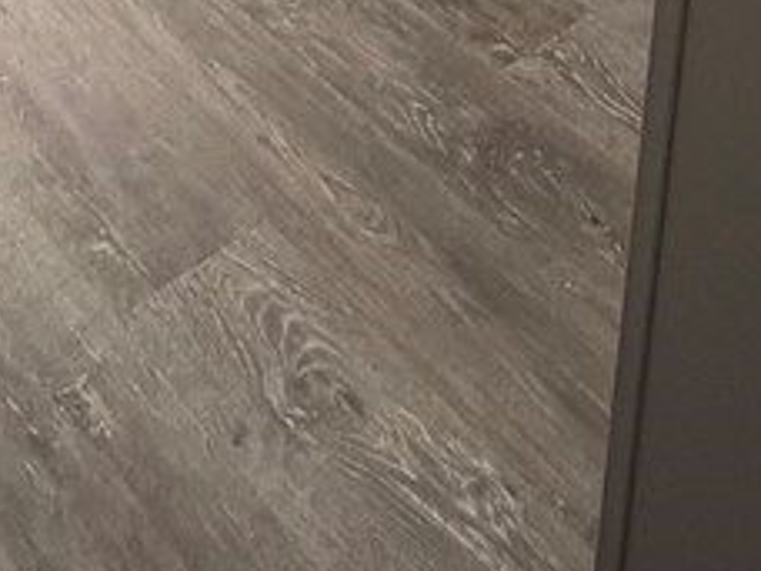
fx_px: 1385
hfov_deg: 30.4
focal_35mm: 63
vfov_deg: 17.3
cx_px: 521
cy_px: -554
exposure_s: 1/60
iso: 250
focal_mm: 2.22
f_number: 2.2
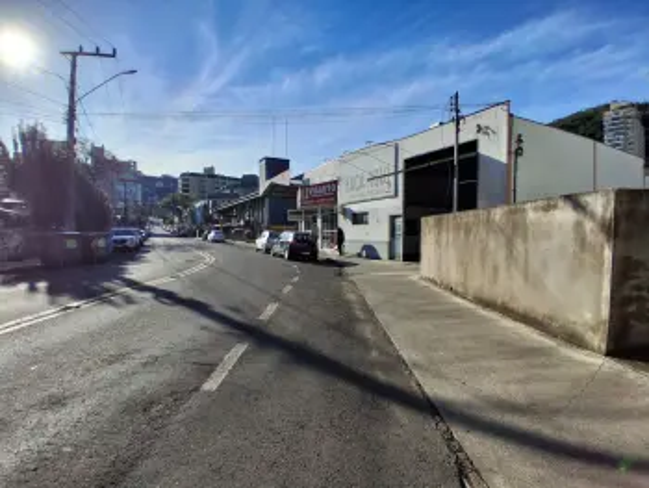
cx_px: 324
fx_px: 319
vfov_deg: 74.8
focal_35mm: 17
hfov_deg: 91.0
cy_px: 244
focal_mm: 1.4
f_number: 2.2
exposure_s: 1/3096
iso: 50
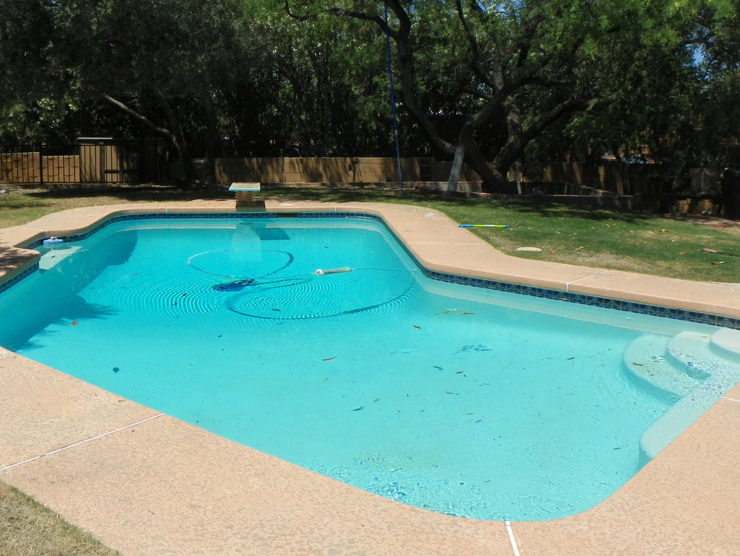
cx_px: 315
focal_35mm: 38
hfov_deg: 48.8
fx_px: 813
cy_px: 235
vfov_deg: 37.7
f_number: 5.6
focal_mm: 4.6
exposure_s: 1/640
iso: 64
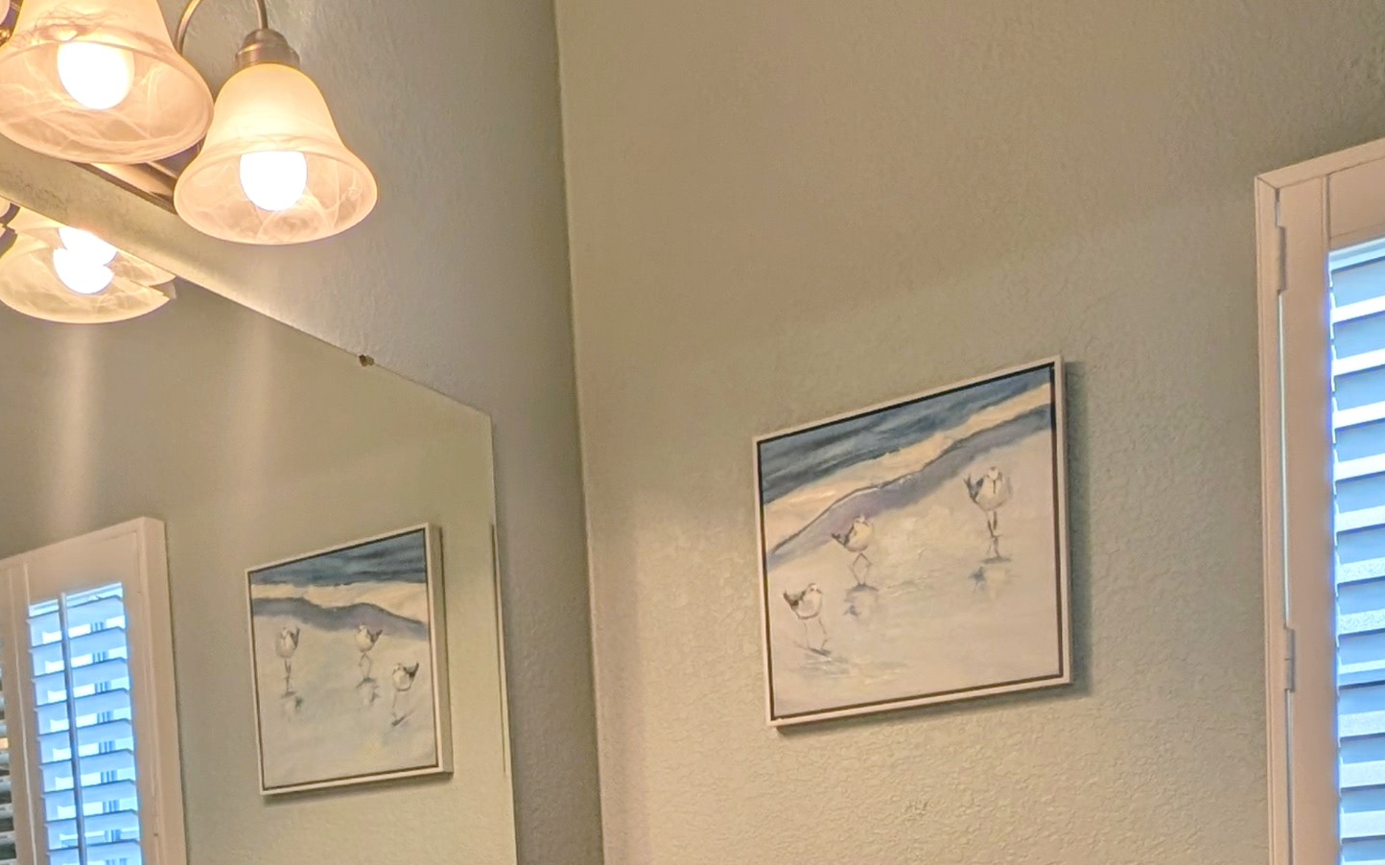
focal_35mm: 36
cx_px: 400
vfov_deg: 29.8
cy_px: 1059
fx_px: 1359
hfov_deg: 52.3
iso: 50
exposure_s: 1/120
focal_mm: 2.23
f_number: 1.95
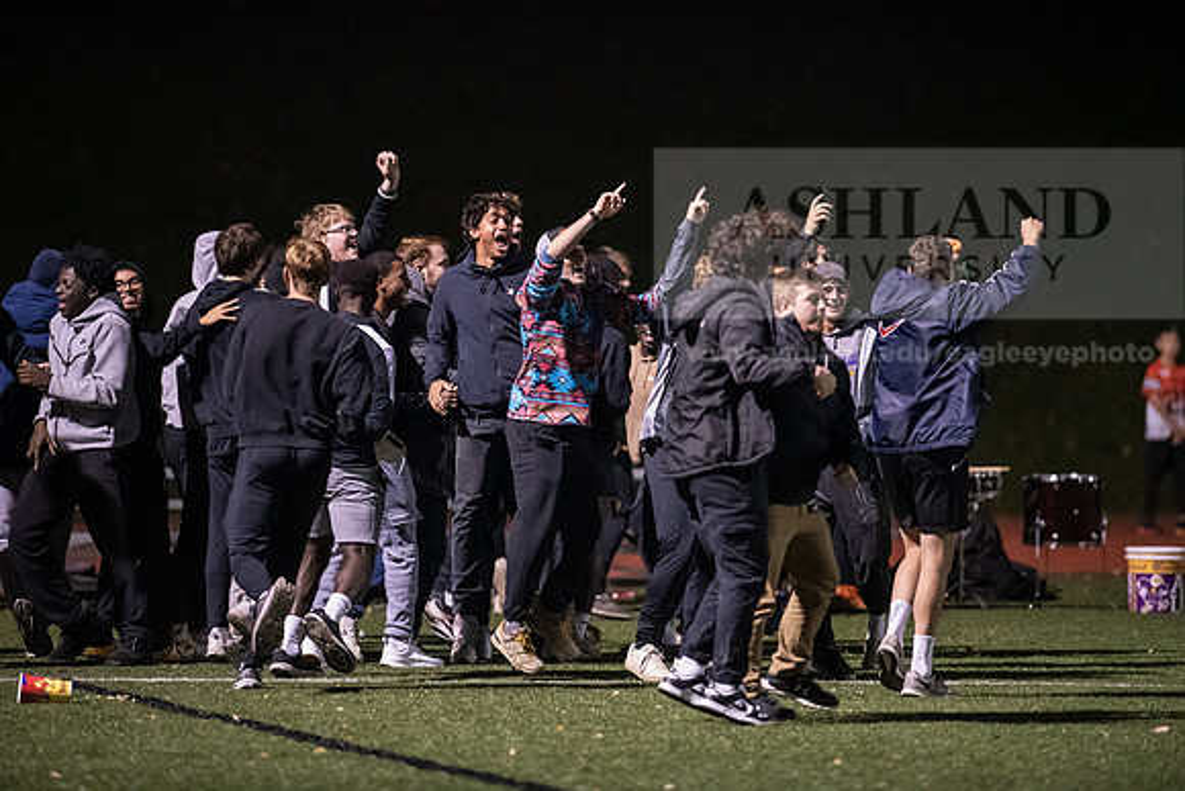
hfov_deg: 6.9
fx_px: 9877
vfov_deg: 4.6
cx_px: 592
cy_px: 396
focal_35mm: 300
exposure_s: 1/500
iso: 8000
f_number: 2.8
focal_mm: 300
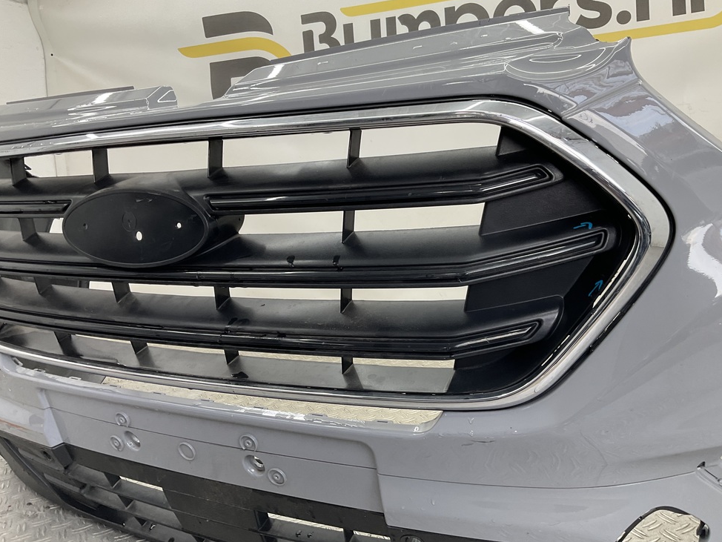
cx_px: 370
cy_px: 262
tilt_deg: -10.1
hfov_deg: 59.9
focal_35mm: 30
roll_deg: +4.5
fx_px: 626
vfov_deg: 46.8
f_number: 1.8
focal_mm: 3
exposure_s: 1/100
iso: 32
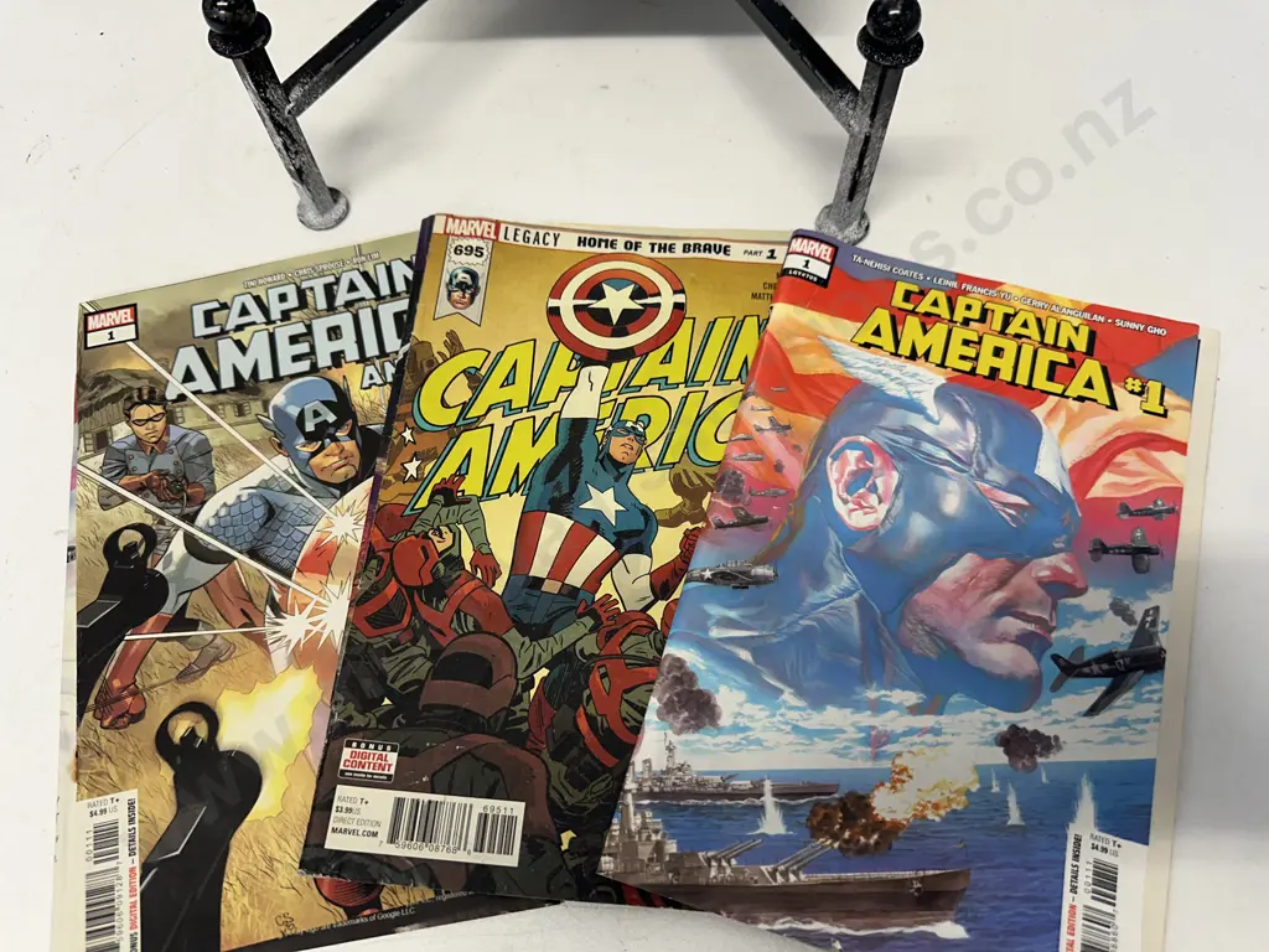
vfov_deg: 56.8
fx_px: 880
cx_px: 634
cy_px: 476
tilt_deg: -65.5
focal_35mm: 24
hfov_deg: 71.6
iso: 125
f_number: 1.78
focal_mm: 6.86
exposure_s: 1/100
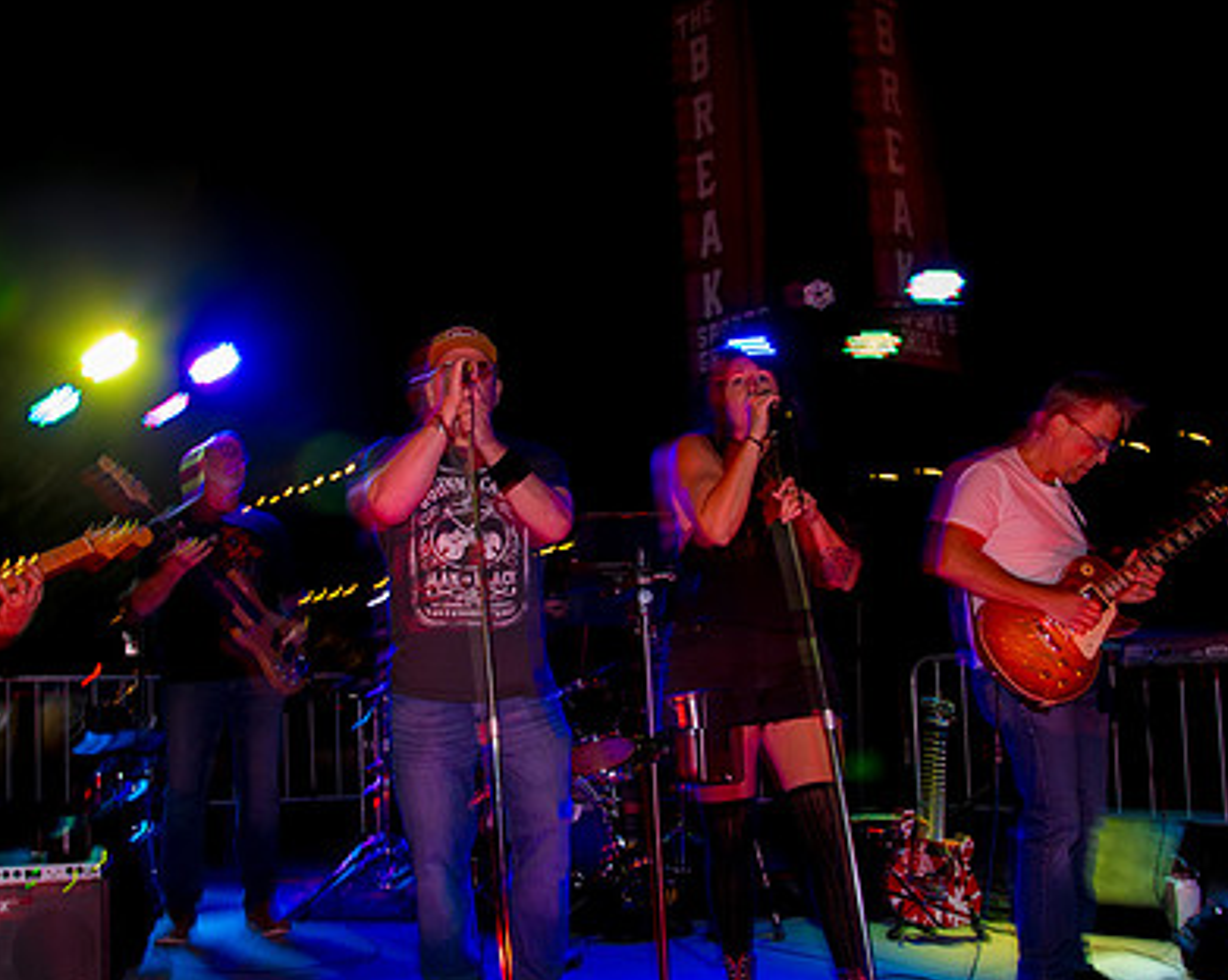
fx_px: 1307
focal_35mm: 36
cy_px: 563
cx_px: 488
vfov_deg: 41.0
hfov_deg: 50.0
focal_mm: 24
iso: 3200
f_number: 5
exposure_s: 1/80
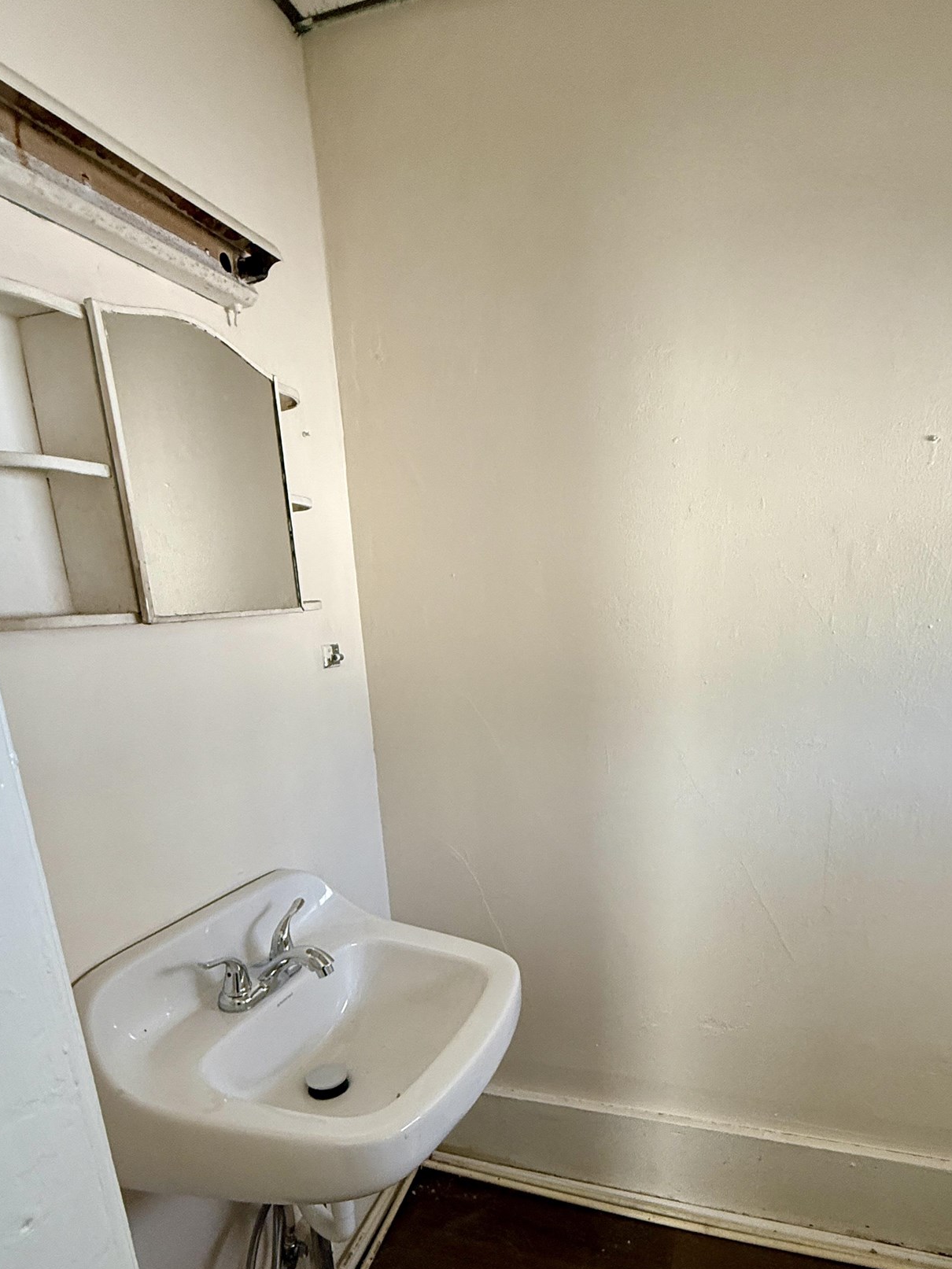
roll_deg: +1.6
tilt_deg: -15.4
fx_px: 733
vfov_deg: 80.1
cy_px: 799
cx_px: 522
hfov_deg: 65.8
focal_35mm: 20
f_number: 2.2
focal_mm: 2.22
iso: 320
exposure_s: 1/84
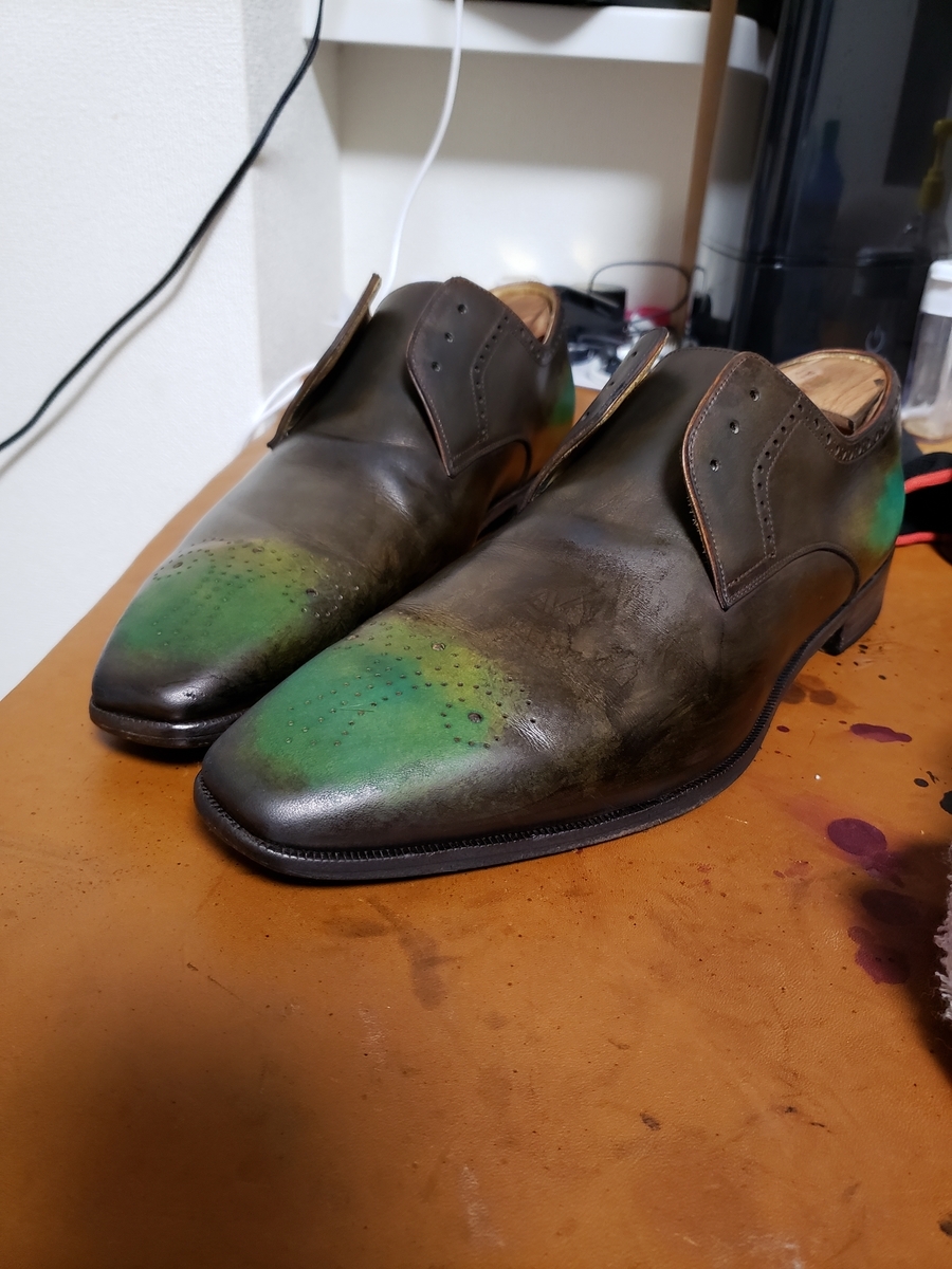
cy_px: 634
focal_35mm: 26
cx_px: 476
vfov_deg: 67.3
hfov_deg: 53.1
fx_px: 953
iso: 250
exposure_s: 1/43
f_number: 1.5
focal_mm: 4.3
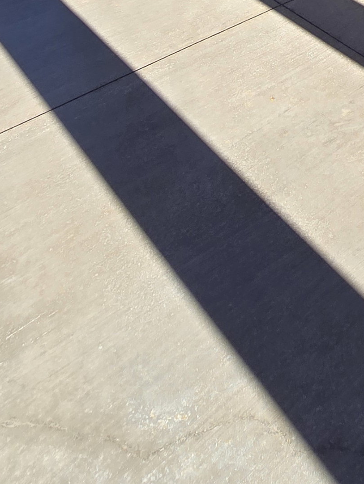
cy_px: -293
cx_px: 350
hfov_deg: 28.7
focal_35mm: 48
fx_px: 673
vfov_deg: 25.6
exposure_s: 1/1480
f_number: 2.2
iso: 50
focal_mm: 2.2
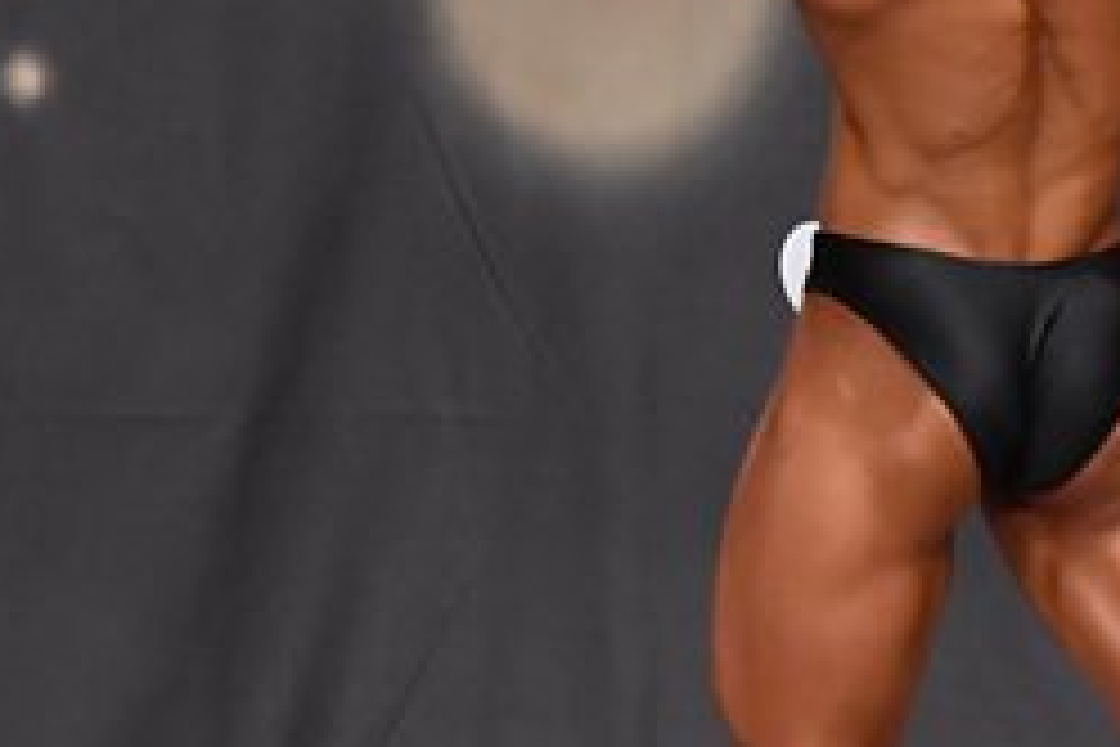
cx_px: 816
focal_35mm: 628
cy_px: 369
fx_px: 19536
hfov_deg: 3.3
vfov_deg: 2.2
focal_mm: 135
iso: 6400
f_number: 5.6
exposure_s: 1/400
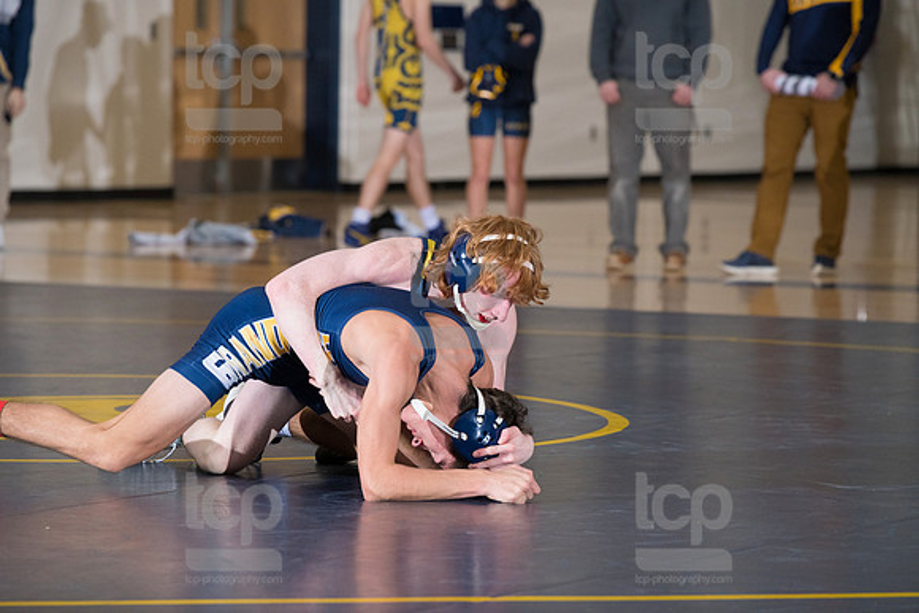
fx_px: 5107
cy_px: 306
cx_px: 460
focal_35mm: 200
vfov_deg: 6.9
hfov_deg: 10.3
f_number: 5.6
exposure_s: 1/250
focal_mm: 200
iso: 1250
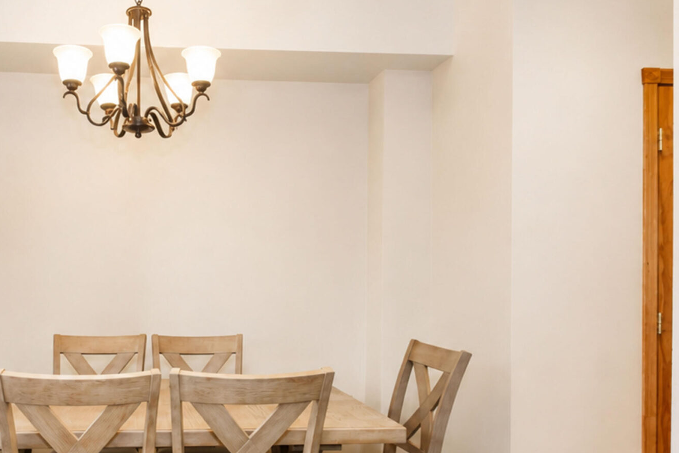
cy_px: 289
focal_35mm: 29
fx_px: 547
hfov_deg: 60.7
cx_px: 183
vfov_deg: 44.5
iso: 2000
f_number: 9
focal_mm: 10
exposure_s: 1/60
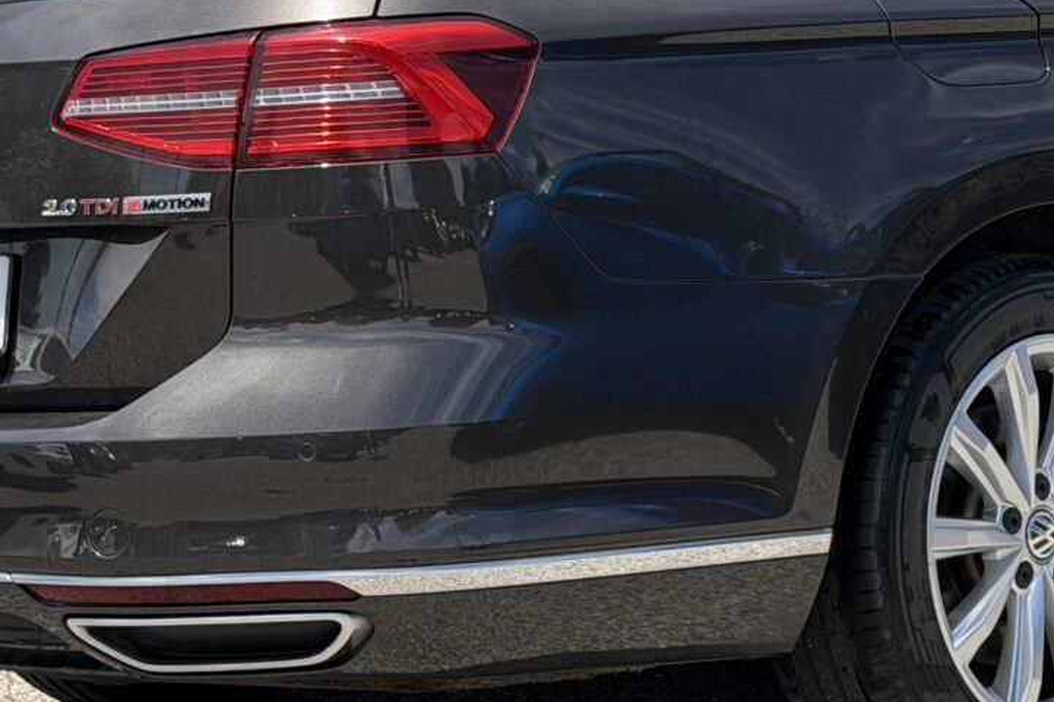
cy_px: 88
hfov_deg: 15.3
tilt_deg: -2.5
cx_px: 889
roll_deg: +0.8
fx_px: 3892
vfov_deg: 10.3
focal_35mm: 133
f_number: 1.78
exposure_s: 1/3096
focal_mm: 6.76
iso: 80
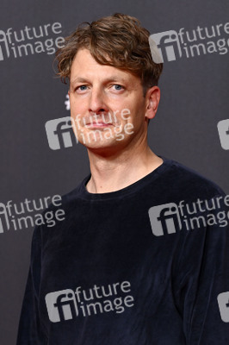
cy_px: 172
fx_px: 1290
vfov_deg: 15.2
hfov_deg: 10.1
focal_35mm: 135
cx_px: 114
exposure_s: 1/320
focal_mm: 135
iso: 1250
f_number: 5
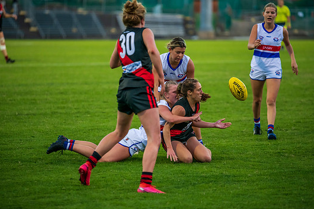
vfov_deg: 6.3
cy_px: 100
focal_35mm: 219
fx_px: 1909
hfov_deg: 9.4
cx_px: 155
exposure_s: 1/1000
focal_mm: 200
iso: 1600
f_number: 2.8
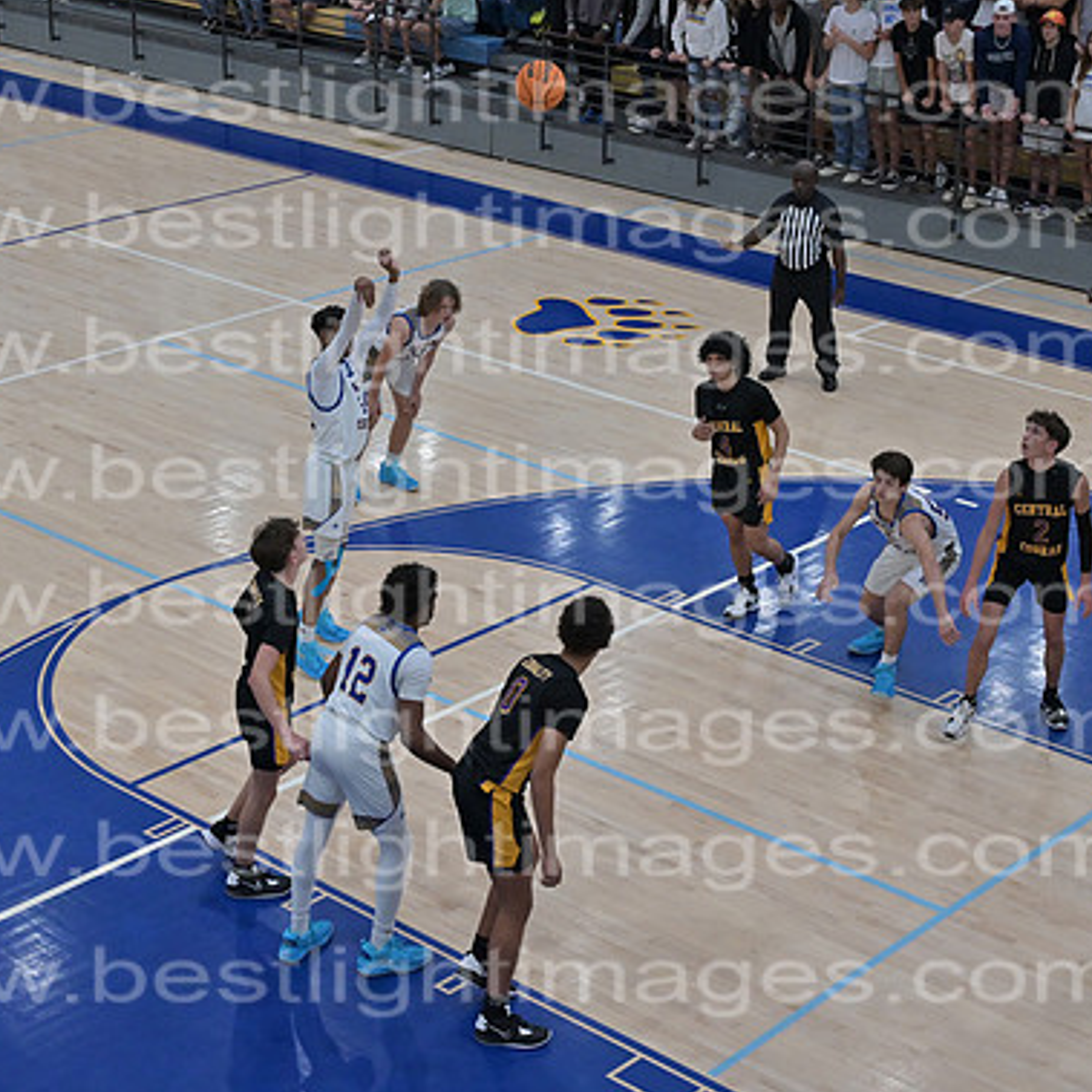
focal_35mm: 65
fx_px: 2320
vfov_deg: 26.5
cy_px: 542
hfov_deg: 26.5
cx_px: 470
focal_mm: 50
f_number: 4
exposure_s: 1/800
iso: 4000
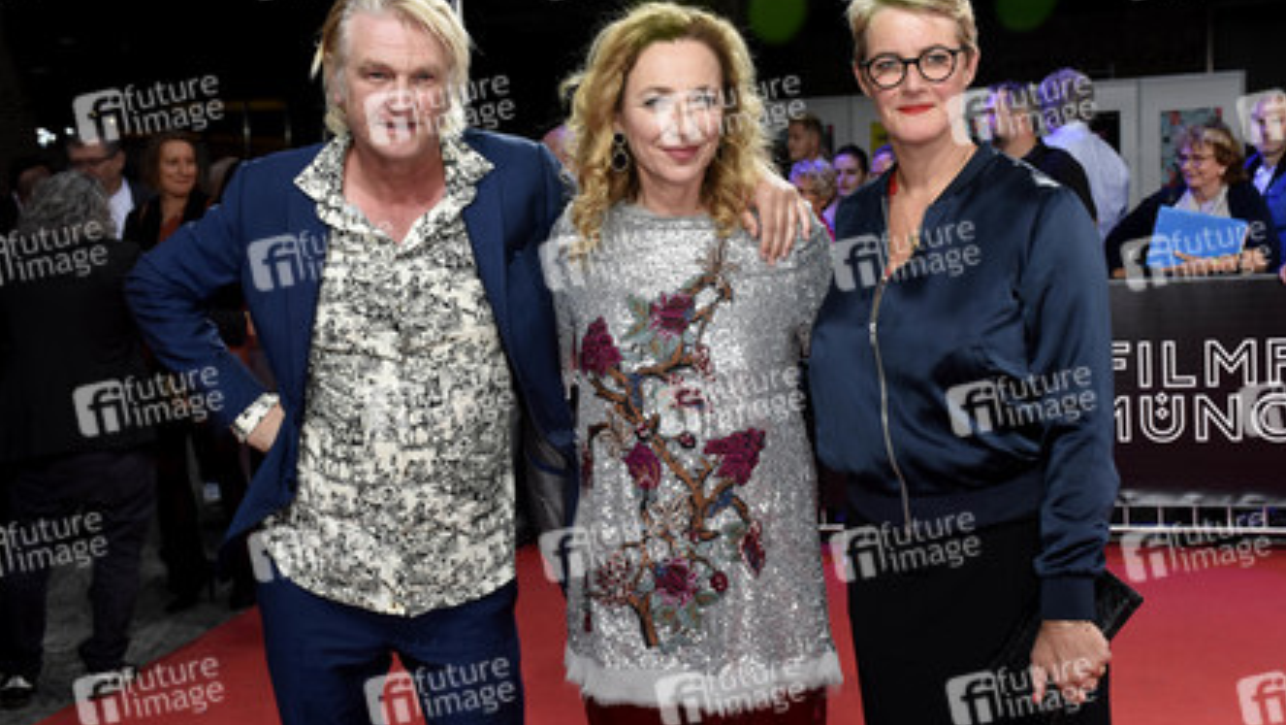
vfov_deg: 24.9
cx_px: 652
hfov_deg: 42.9
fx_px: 1637
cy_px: 329
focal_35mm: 48
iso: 500
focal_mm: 30
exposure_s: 1/160
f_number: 6.3
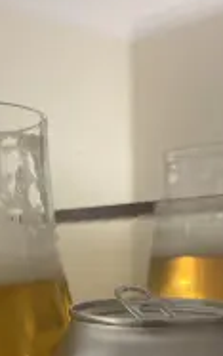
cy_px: 352
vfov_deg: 32.0
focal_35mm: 59
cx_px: 50
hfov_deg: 21.8
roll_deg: +3.7
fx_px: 573
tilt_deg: -11.9
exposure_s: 1/33
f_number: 1.6
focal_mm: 5.1
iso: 500
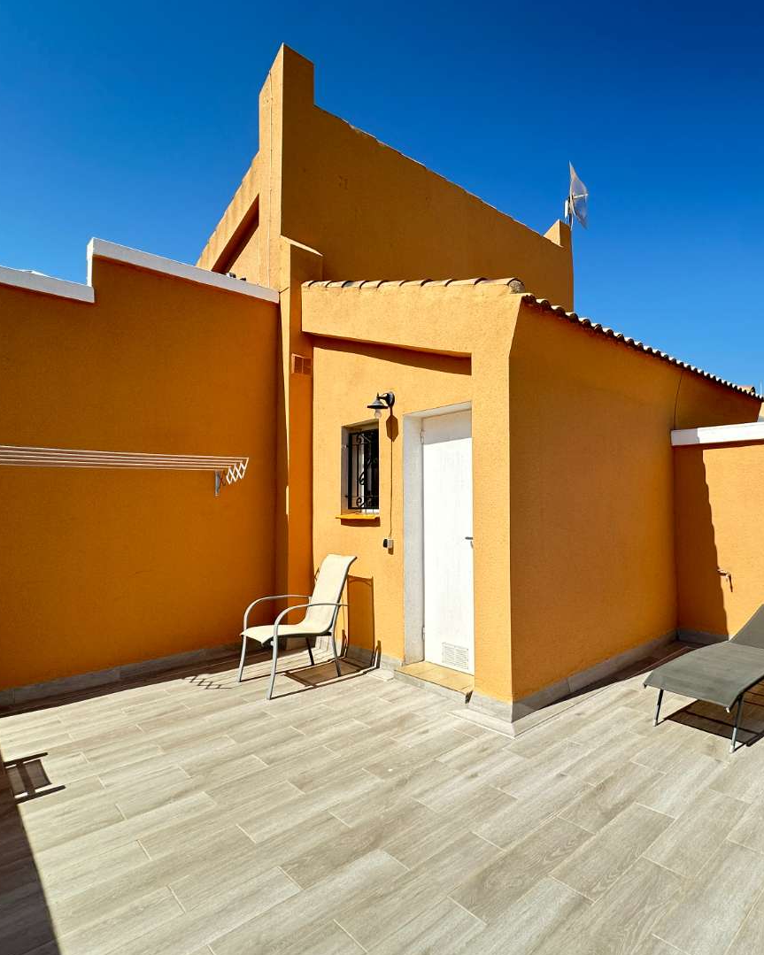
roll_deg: +0.8
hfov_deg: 68.4
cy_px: 481
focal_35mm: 19
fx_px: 537
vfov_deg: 83.3
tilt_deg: +1.7
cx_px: 523
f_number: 2.2
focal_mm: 2.22
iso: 40
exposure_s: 1/1072
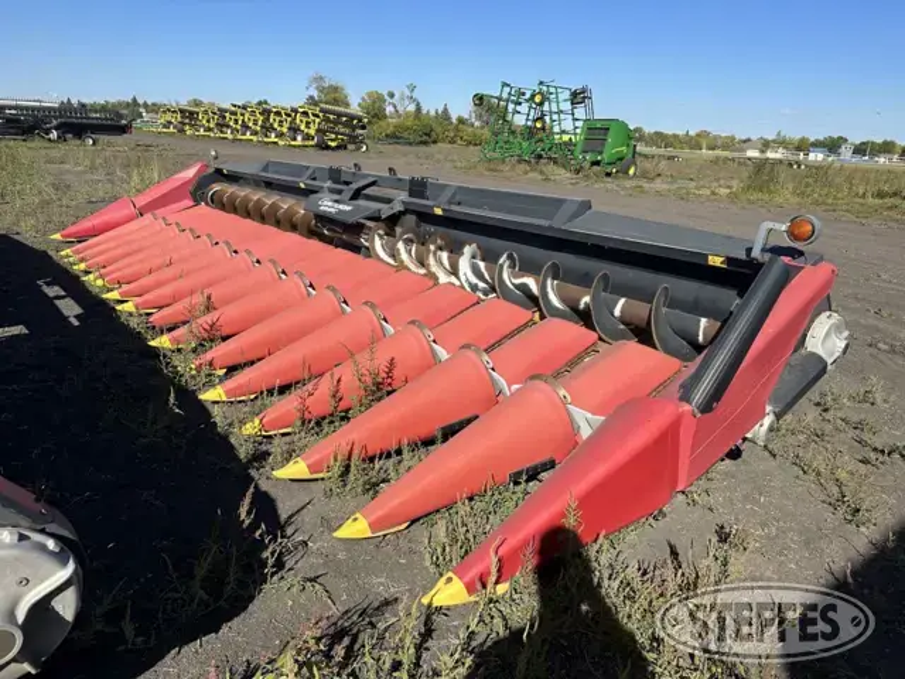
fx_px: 627
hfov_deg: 71.6
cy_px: 340
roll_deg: -2.9
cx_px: 452
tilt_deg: -15.4
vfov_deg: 56.8
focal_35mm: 24
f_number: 1.78
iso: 80
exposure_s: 1/3861
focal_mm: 6.86
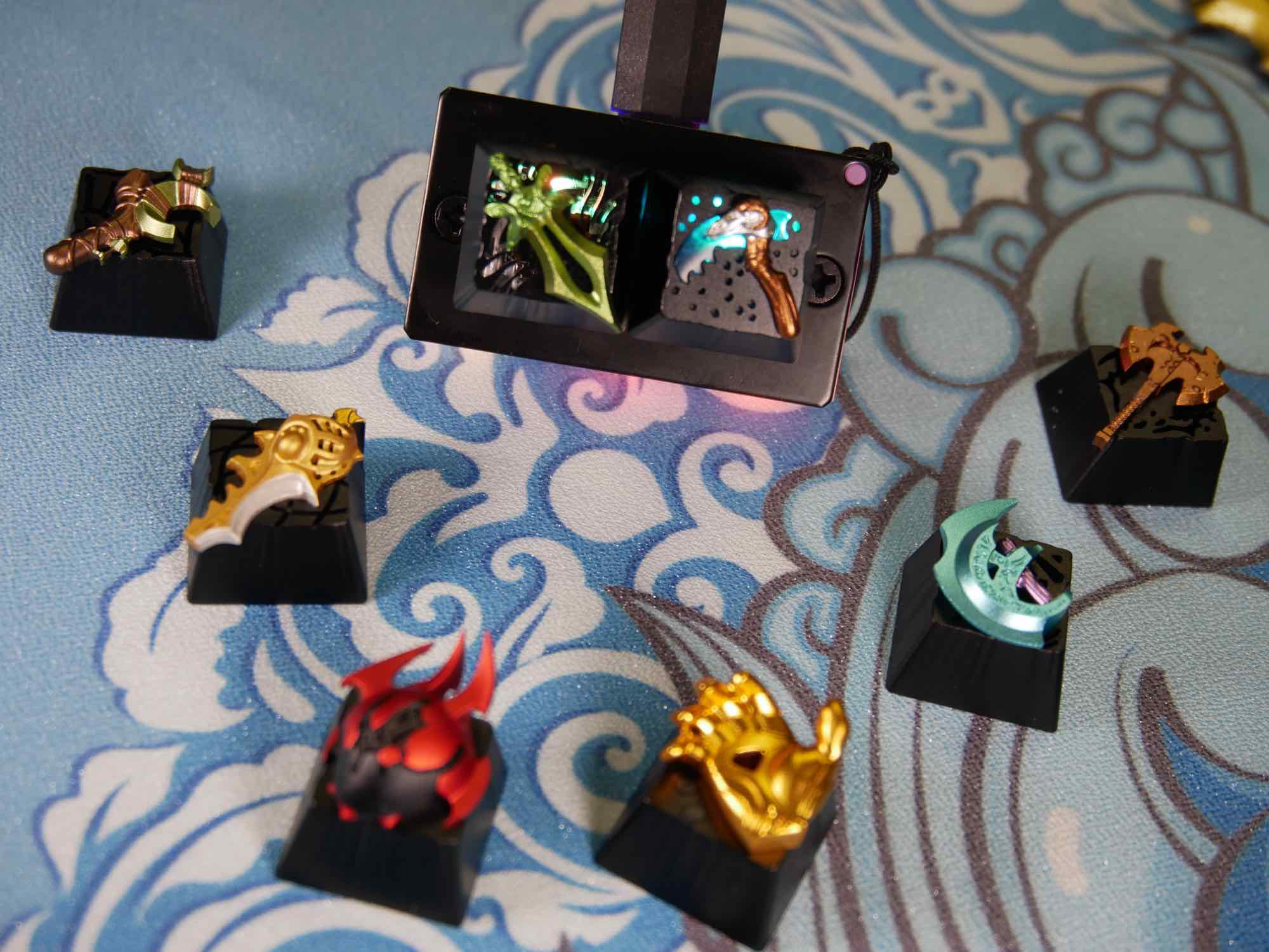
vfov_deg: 26.1
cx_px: 634
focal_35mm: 56
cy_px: 476
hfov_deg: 34.3
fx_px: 2054
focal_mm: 28
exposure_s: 1/60
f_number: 5.2
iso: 320
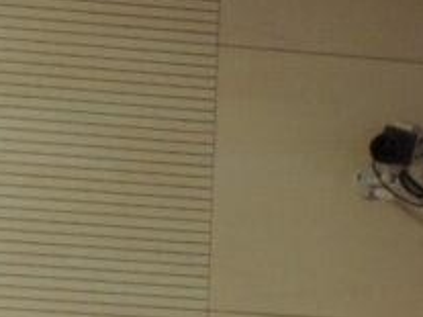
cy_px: 742
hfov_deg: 5.6
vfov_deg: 4.2
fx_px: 4226
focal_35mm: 346
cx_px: -304
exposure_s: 1/25
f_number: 3.9
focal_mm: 12.4
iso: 400
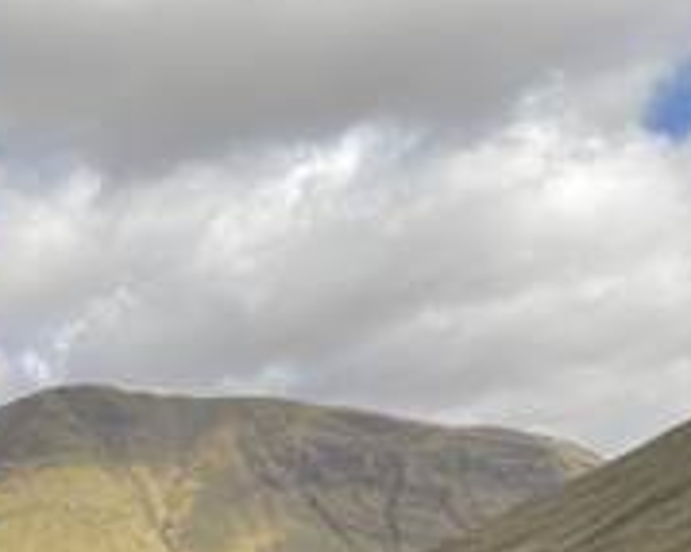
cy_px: 668
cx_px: -116
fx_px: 1390
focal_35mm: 68
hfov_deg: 25.4
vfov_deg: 20.9
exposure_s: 1/301
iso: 32
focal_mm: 4.2
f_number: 1.6
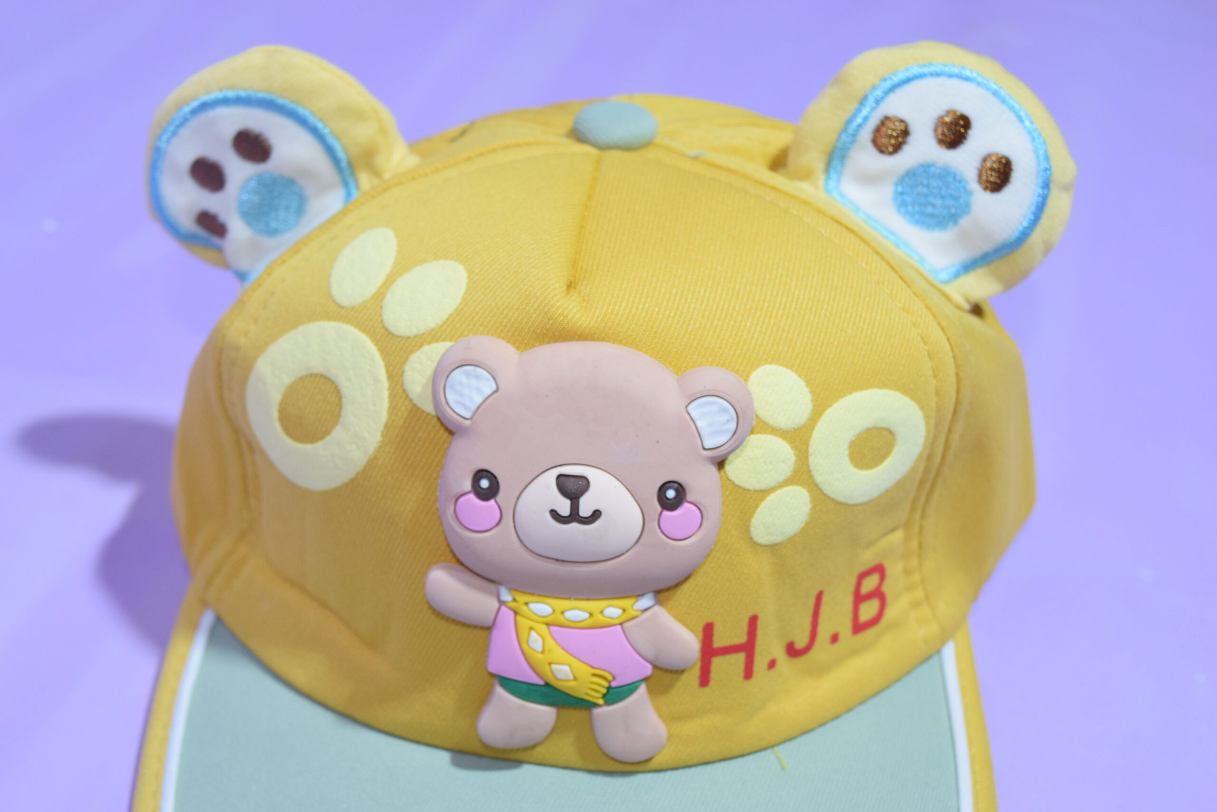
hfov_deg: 43.6
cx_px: 608
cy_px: 406
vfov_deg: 29.9
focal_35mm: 45
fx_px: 1521
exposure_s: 1/100
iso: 800
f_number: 8
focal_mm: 30
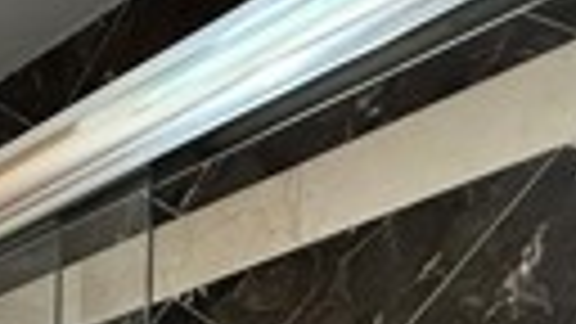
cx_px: -486
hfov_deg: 19.7
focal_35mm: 76
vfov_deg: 12.0
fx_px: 1161
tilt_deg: -2.0
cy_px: 828
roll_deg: -1.2
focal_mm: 2.22
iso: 400
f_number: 2.2
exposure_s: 1/60
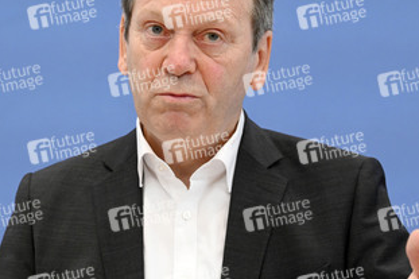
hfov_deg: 11.8
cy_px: 115
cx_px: 161
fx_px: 2024
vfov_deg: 7.9
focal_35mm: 174
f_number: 6.3
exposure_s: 1/500
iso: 4000
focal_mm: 120
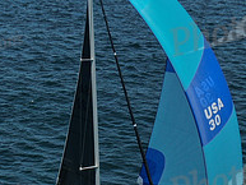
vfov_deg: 10.3
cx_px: 97
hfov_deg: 13.7
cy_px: 114
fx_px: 1024
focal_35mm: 144
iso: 100
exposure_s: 1/1600
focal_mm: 8.6
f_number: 3.8
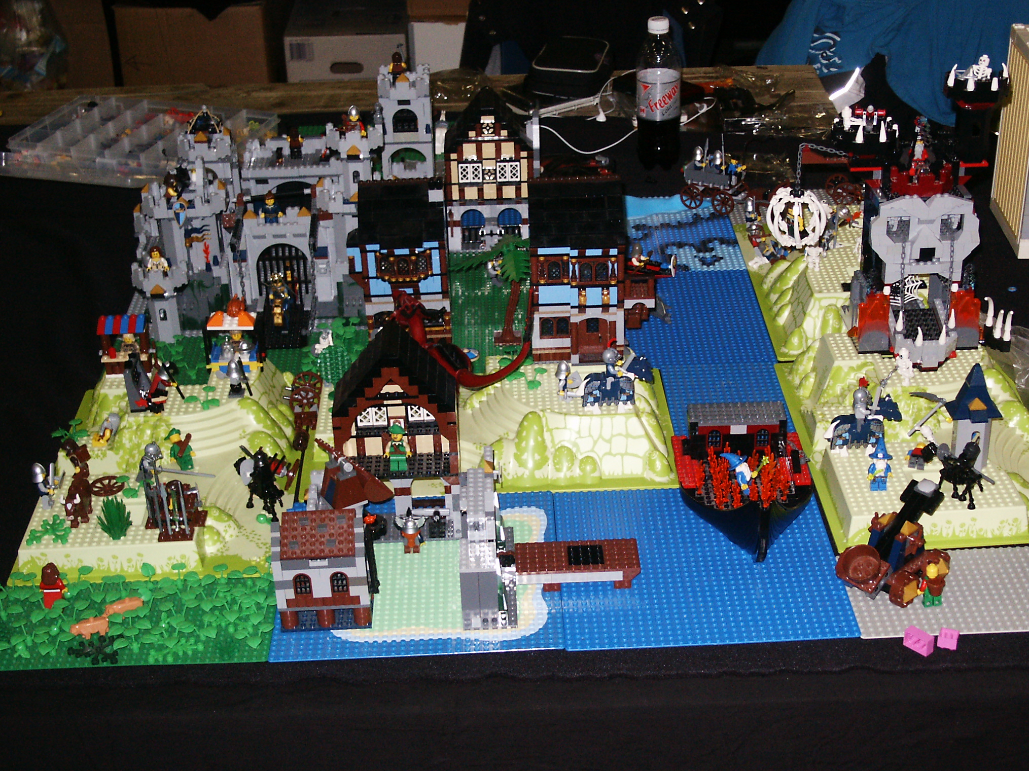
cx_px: 536
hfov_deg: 34.4
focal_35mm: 56
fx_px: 1664
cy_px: 407
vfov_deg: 26.1
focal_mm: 10.48
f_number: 3.6
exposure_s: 1/45
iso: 200
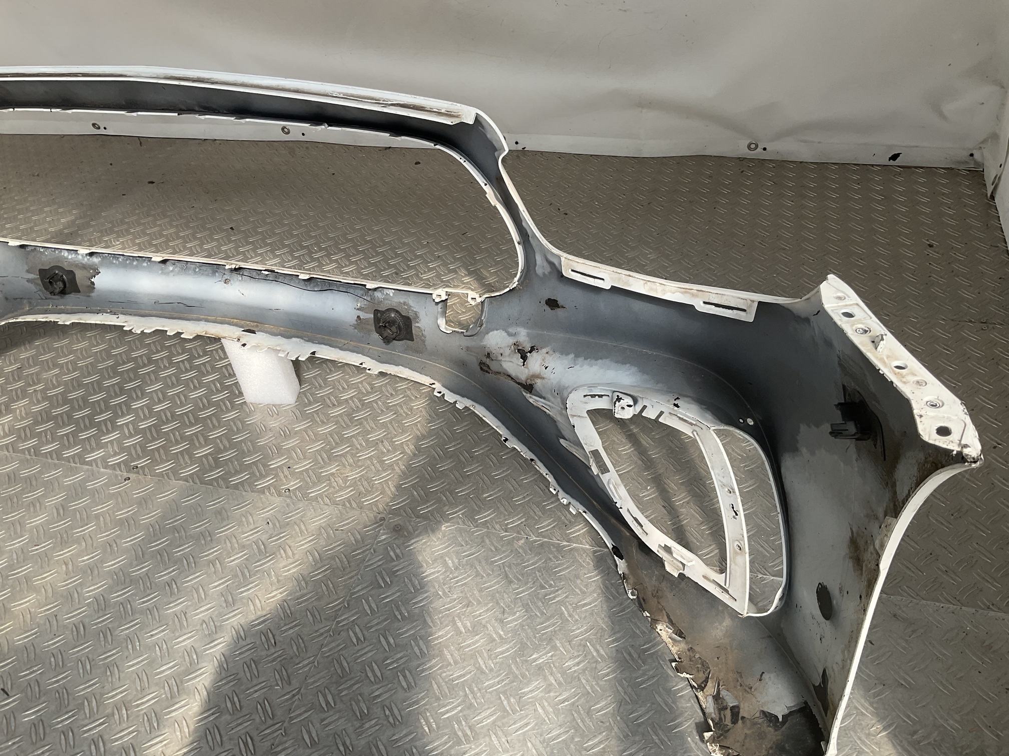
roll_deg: +4.4
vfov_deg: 48.2
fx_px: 845
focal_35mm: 29
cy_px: 378
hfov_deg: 61.7
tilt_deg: -41.0
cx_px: 504
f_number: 1.8
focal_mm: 3
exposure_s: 1/719
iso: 16
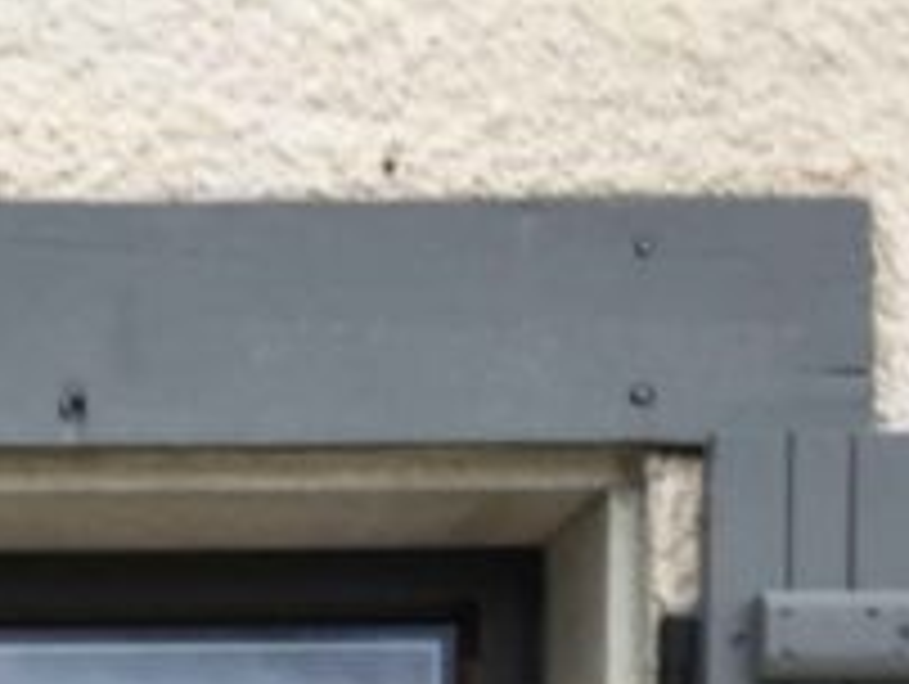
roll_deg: +0.1
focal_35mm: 110
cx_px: -90
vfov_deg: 12.2
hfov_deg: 17.3
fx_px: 2892
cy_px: 1287
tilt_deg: -0.1
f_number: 2.2
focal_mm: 4.15
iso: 40
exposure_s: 1/60
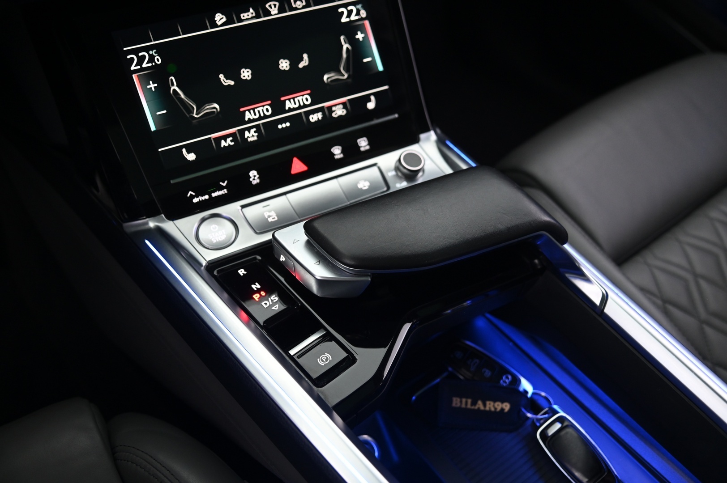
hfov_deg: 55.8
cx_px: 364
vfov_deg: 38.8
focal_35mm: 34
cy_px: 242
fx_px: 686
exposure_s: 1/13
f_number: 4
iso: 2000
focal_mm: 34
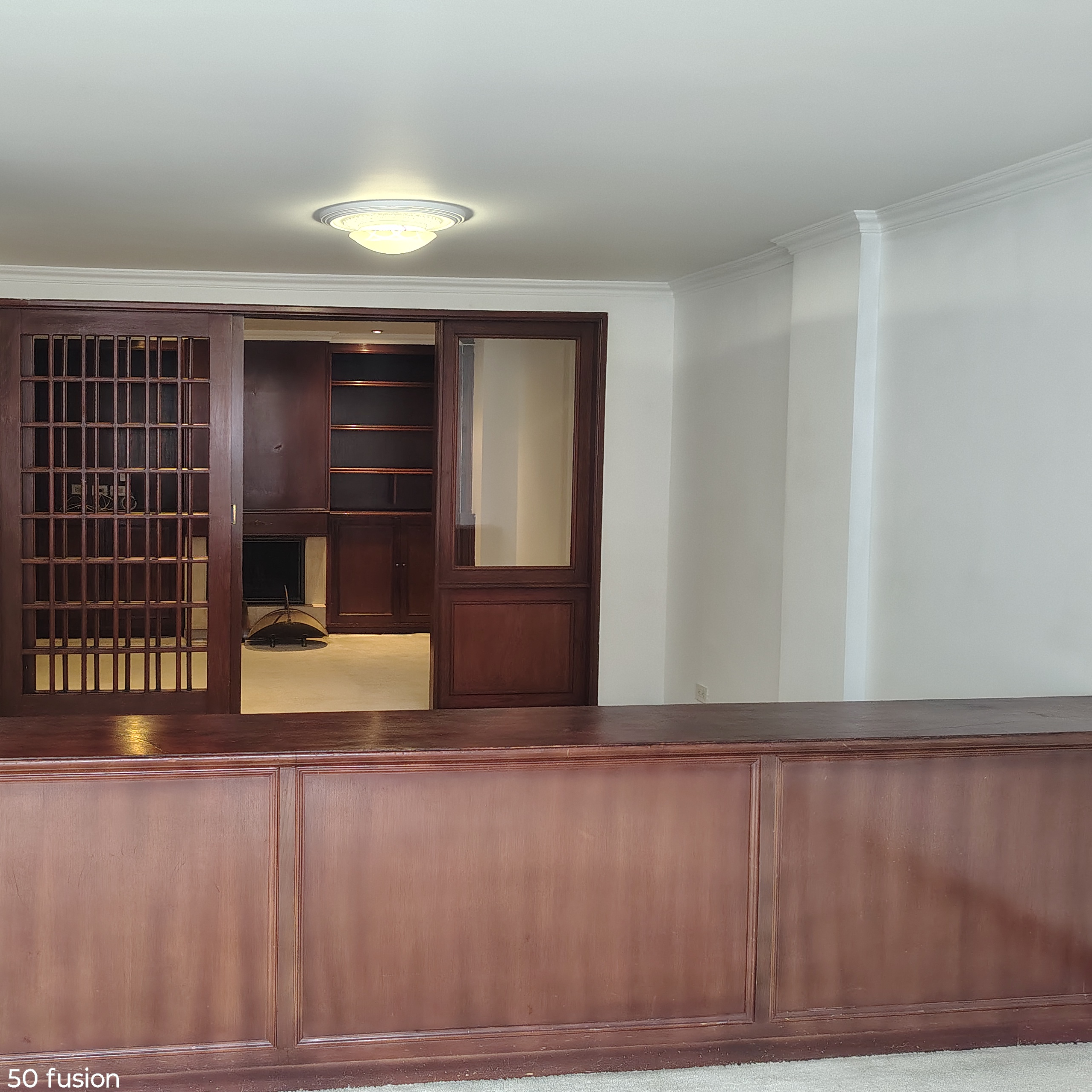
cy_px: 504
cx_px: 348
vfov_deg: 48.4
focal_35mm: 34
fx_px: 1213
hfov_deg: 47.5
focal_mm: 5.56
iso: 1146
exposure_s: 1/120
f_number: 1.8
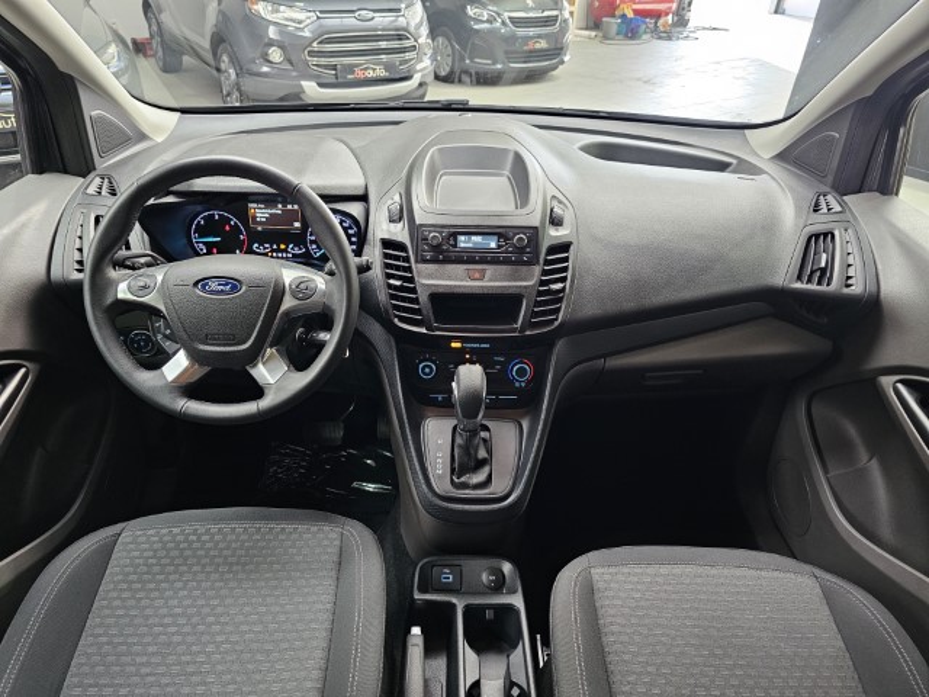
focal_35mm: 23
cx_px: 464
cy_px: 348
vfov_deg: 58.9
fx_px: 617
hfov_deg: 73.9
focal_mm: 6.3
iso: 320
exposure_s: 1/100
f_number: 1.7
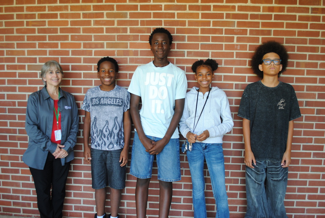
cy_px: 109
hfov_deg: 61.9
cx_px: 162
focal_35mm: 30
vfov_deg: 43.7
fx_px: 271
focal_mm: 20
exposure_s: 1/80
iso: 200
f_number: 4.5
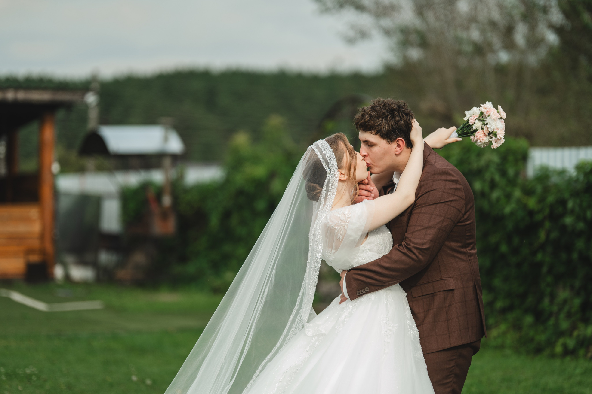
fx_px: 1405
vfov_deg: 16.0
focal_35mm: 85
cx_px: 296
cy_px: 197
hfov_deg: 23.8
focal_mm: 85
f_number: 1.4
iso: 50
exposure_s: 1/500
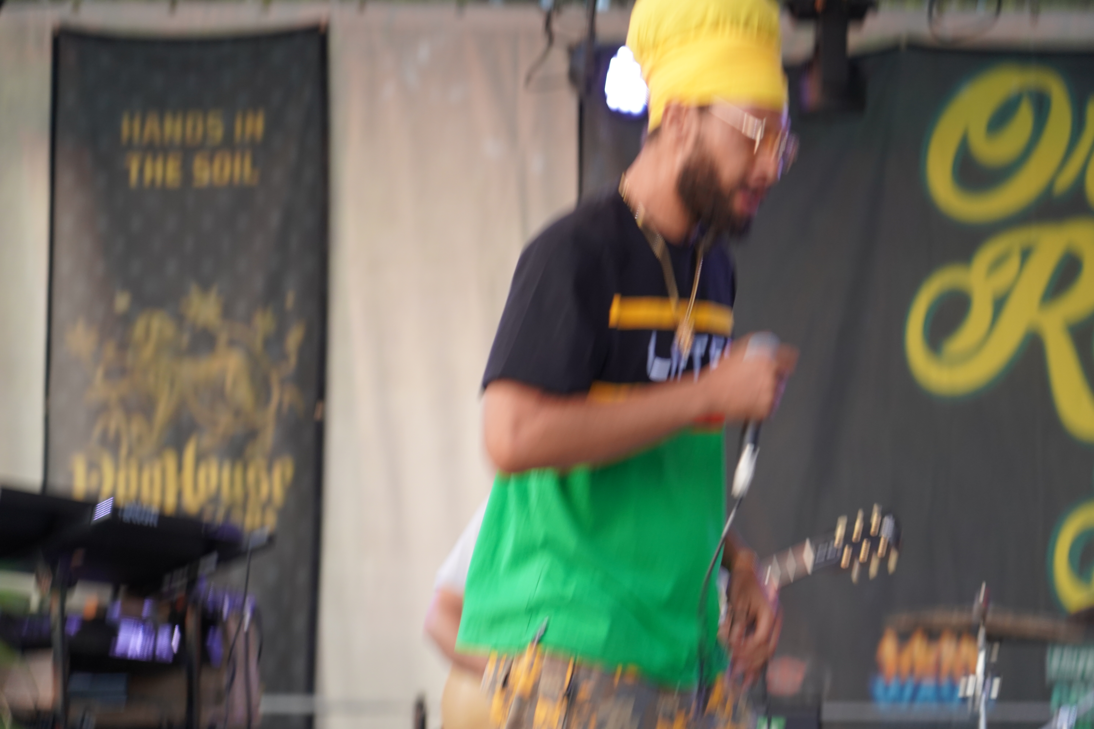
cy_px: 364
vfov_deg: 13.0
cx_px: 547
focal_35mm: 105
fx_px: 3191
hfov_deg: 19.5
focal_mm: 105
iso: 1000
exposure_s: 1/160
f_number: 4
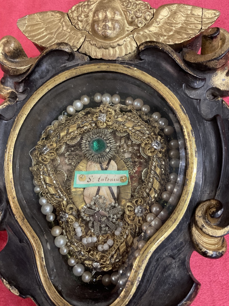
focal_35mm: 29
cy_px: 153
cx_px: 114
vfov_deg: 61.7
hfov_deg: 48.2
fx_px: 256
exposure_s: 1/50
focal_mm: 3
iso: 200
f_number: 1.8
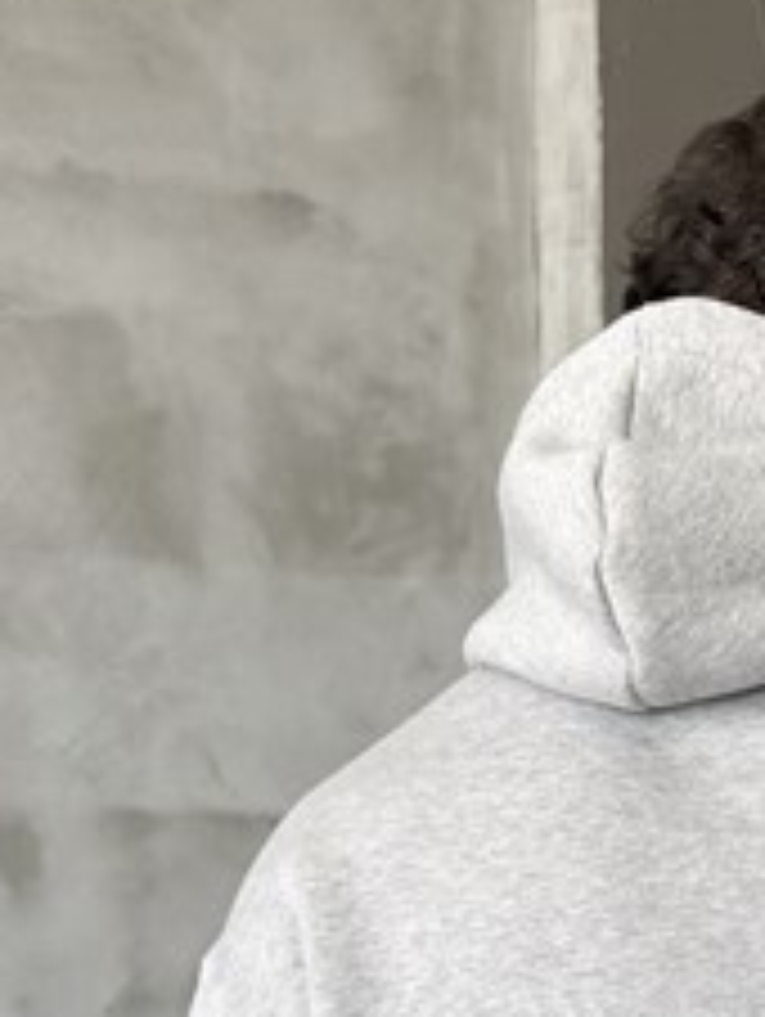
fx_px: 2176
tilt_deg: -2.2
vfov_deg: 23.8
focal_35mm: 74
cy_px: 1249
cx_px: 736
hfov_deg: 19.4
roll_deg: +0.2
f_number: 1.78
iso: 100
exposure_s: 1/121
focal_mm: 6.76
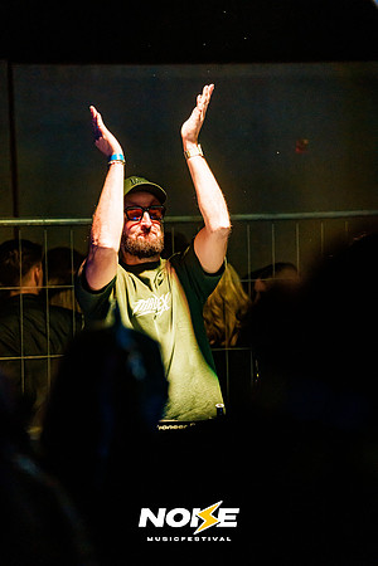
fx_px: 2362
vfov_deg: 13.7
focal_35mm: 150
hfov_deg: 9.1
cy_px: 283
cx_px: 189
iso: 8000
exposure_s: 1/160
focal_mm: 150
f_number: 2.8
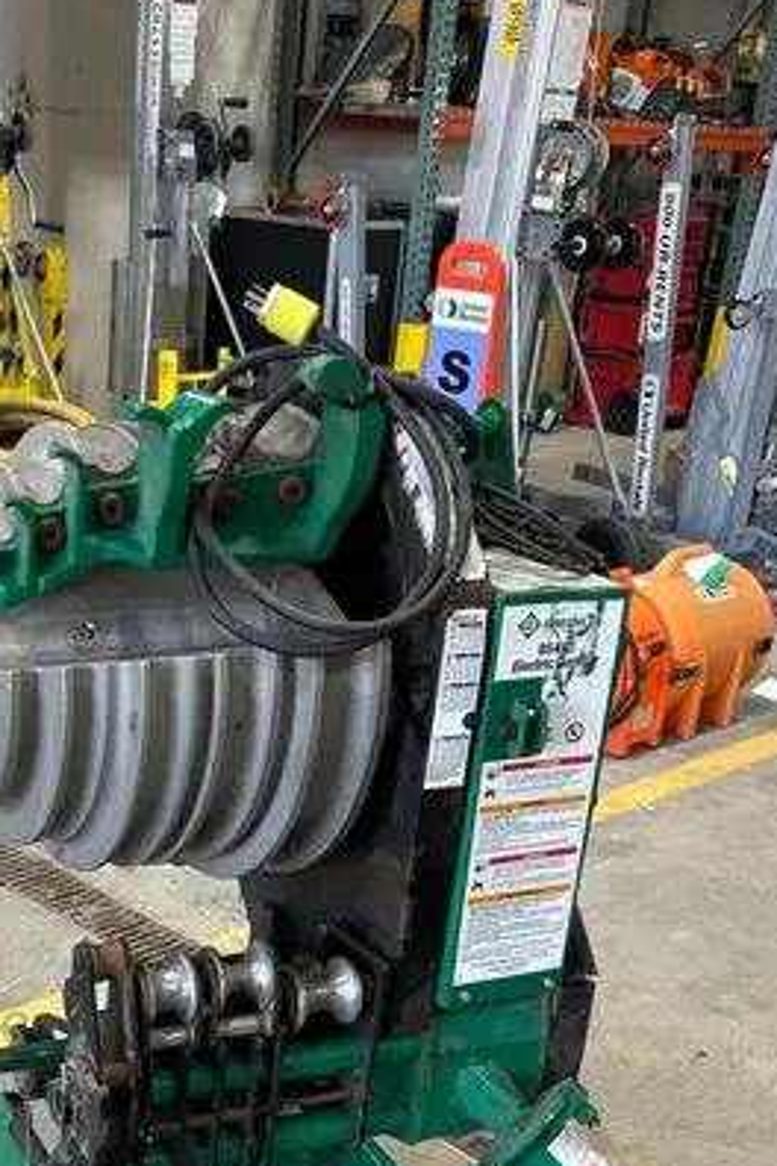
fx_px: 1619
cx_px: 194
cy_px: 1017
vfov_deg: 37.4
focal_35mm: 50
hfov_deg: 26.6
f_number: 1.5
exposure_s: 1/60
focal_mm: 5.7
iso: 80
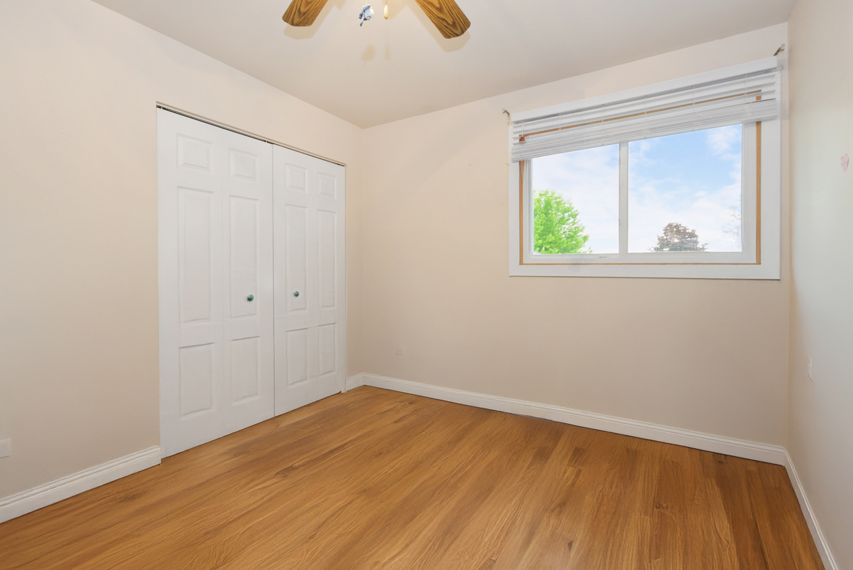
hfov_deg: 100.4
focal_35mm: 15
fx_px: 356
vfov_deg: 77.4
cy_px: 285
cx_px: 426
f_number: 8
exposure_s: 1/8
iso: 320
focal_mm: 10
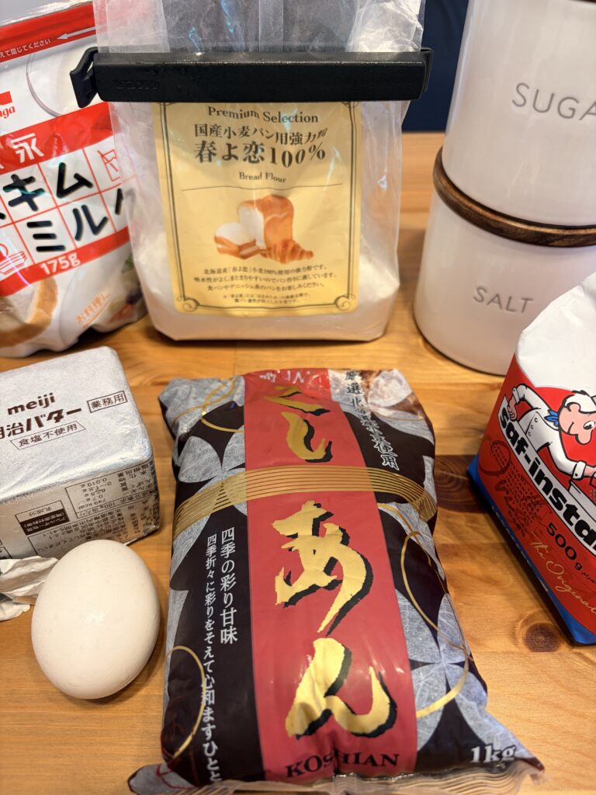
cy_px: 398
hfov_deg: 53.1
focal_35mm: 26
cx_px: 298
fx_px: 597
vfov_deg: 67.3
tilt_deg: -49.3
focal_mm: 5.96
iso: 160
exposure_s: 1/60
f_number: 1.6
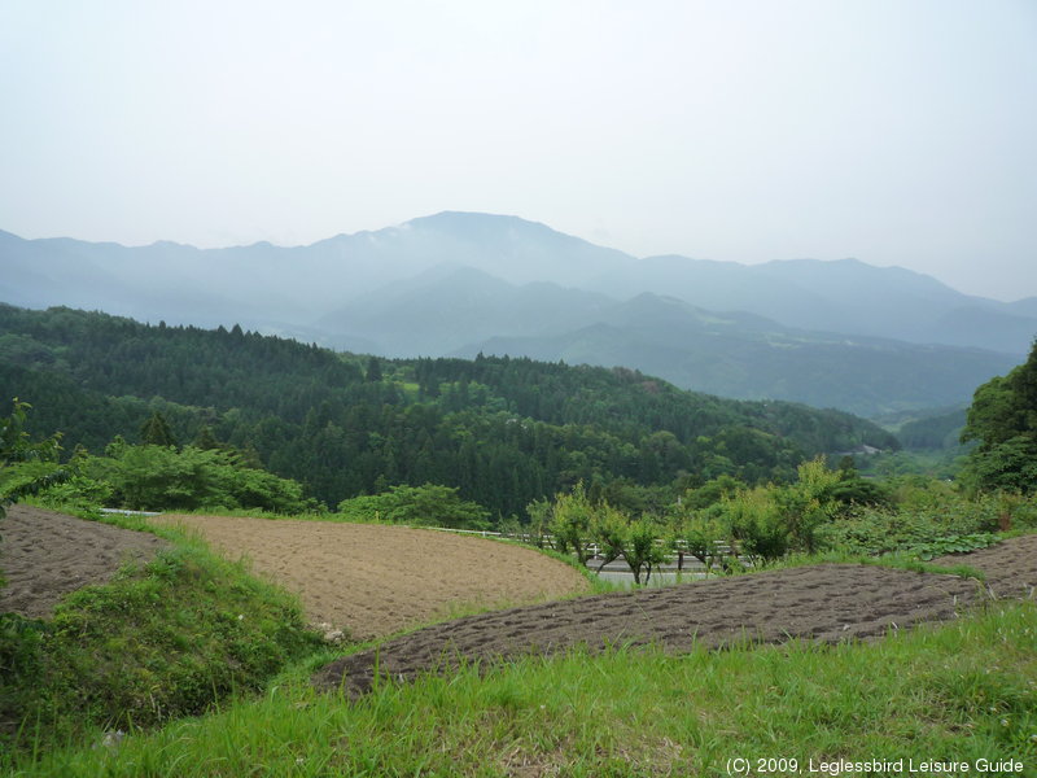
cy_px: 389
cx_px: 518
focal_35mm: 25
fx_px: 749
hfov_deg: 69.4
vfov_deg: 54.9
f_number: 4
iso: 160
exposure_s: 1/640
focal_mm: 4.4
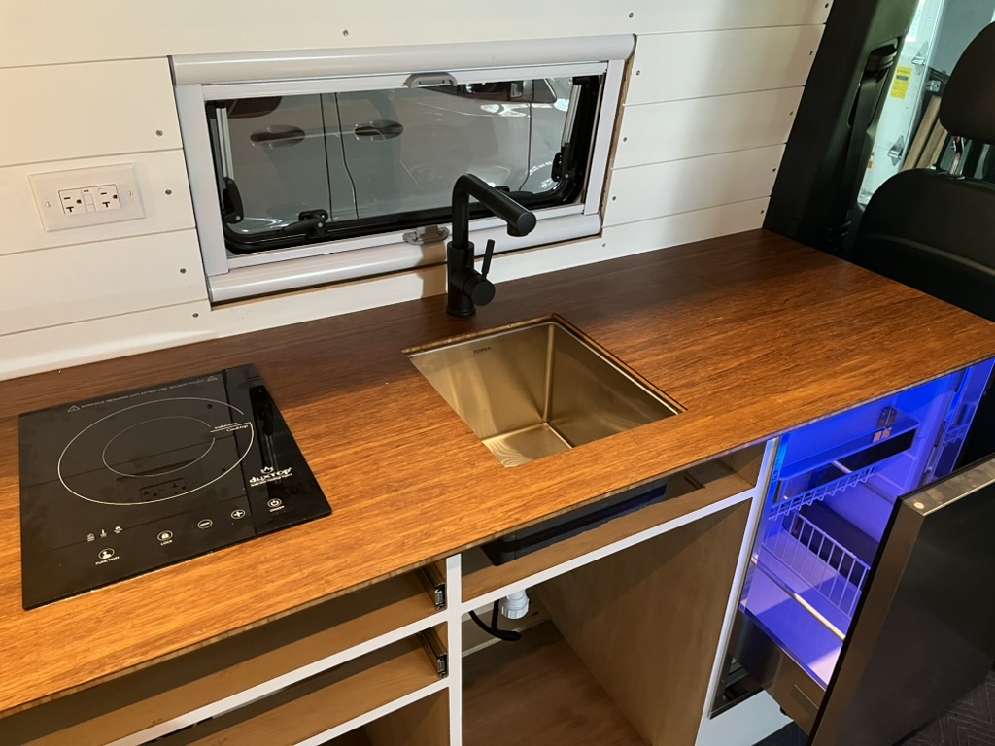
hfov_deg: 67.3
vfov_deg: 53.1
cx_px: 498
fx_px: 747
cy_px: 373
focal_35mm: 26
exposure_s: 1/44
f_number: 1.6
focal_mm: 5.1
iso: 400
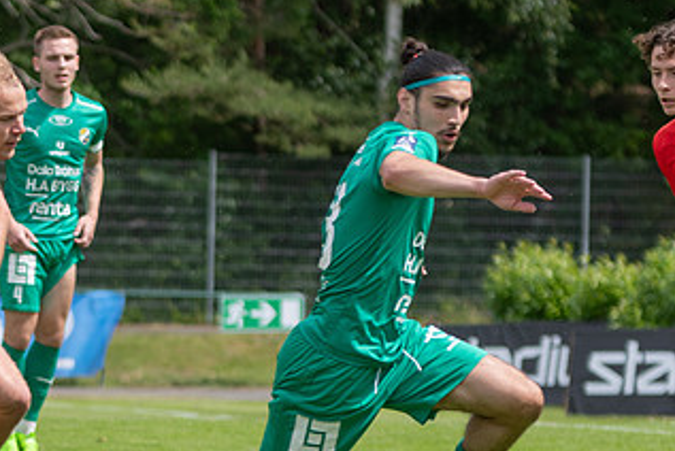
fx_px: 6475
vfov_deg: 4.0
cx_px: 8
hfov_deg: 6.0
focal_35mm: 345
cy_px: 355
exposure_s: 1/2000
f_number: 3.2
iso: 160
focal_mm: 100
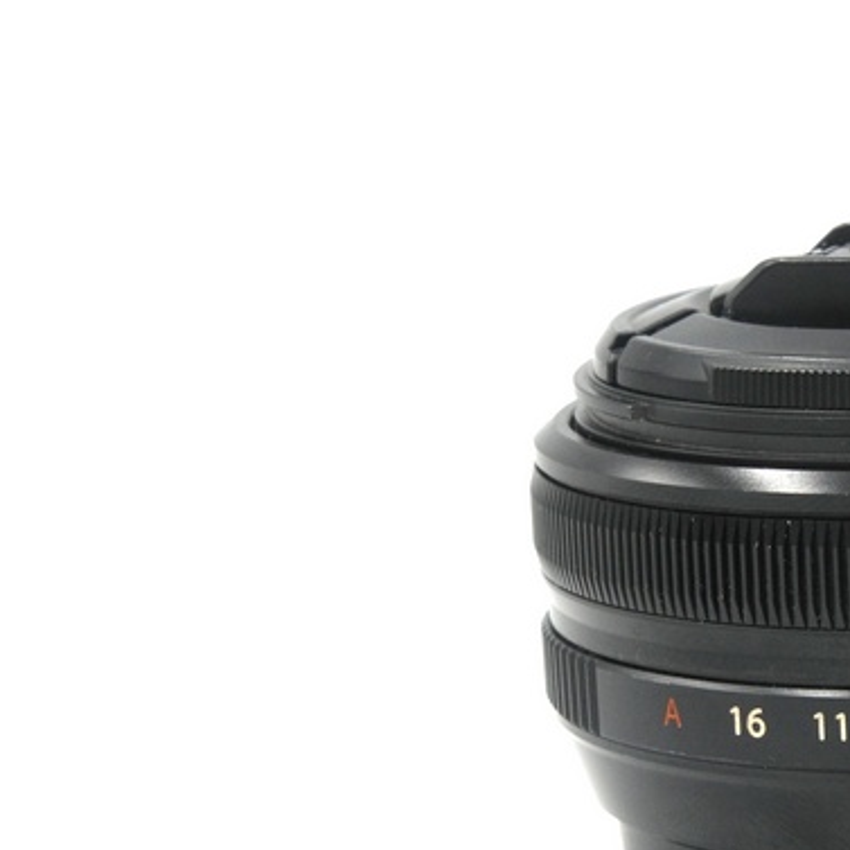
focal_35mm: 151
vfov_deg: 11.6
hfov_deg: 11.4
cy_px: 565
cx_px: 915
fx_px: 4195
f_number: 16
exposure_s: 1/125
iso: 800
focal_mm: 44.4
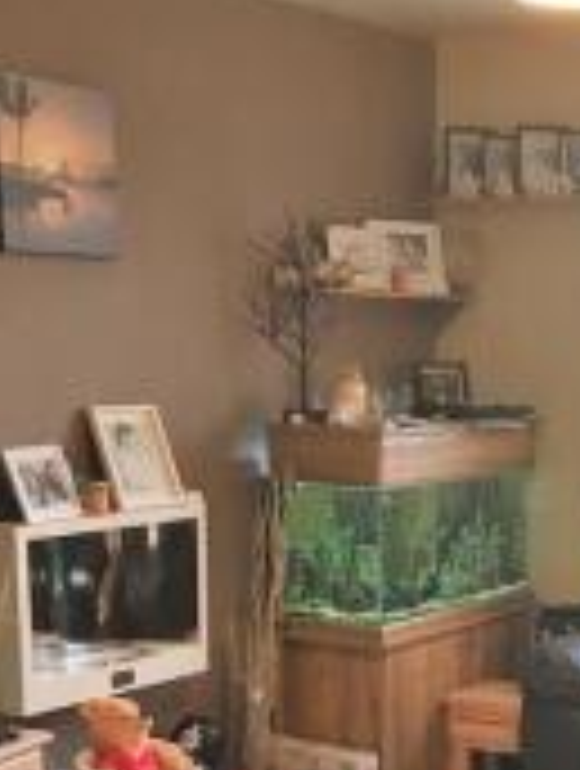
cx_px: 517
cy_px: 745
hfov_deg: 19.6
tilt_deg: -13.2
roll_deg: -0.6
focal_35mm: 74
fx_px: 1647
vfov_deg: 25.2
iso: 100
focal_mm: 4.15
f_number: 2.2
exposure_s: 1/33
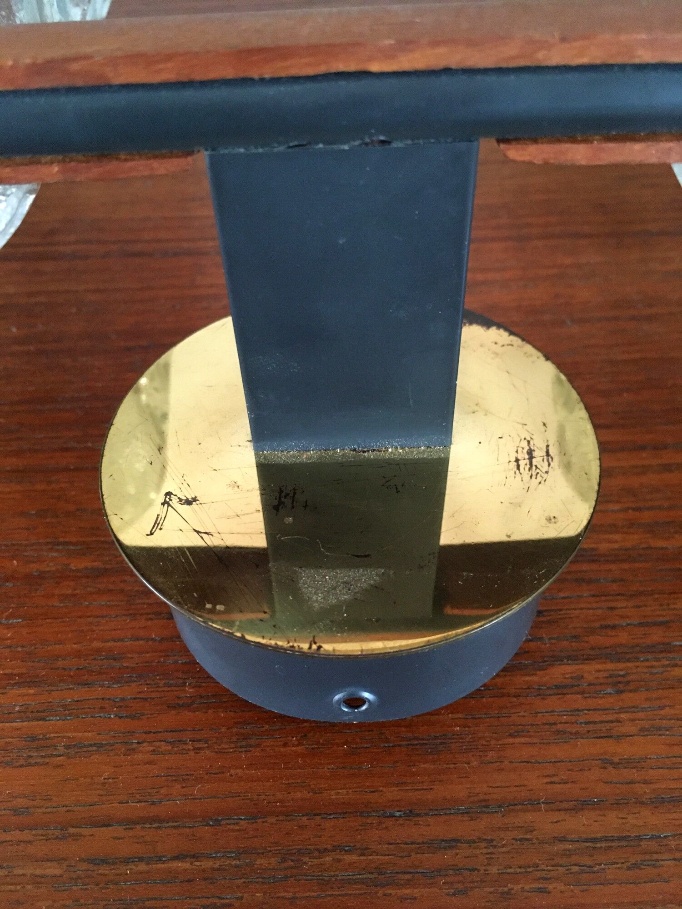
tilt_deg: -56.5
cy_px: 454
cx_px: 341
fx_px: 762
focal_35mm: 29
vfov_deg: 61.7
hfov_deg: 48.2
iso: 200
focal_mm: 4.15
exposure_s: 1/17
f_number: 2.2
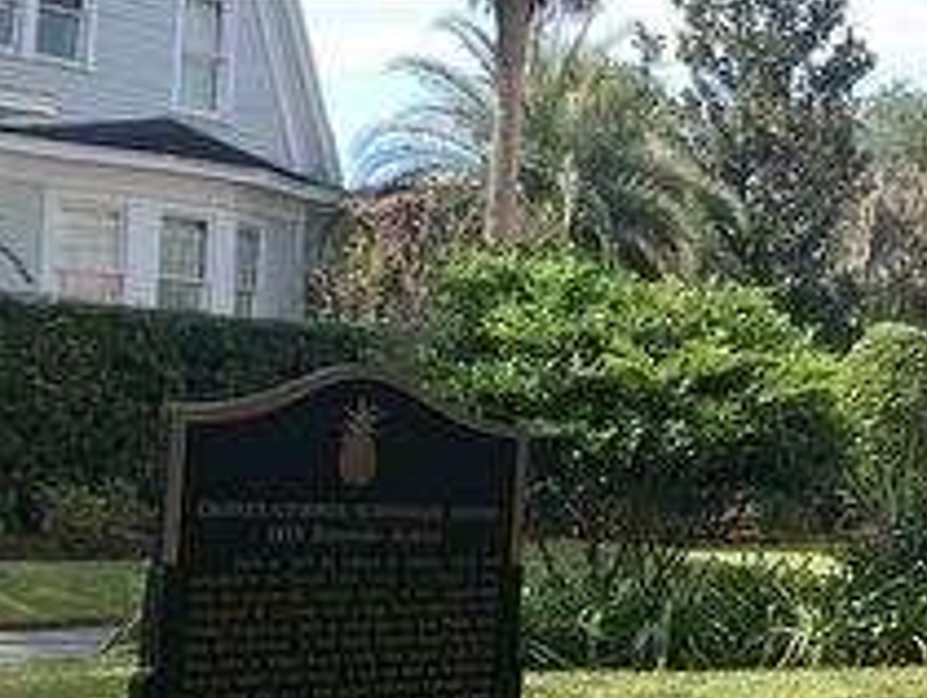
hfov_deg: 17.2
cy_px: 318
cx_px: 1510
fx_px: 2654
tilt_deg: +4.1
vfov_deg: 15.0
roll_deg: +0.5
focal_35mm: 99
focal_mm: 4.25
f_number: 1.8
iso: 25
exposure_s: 1/701
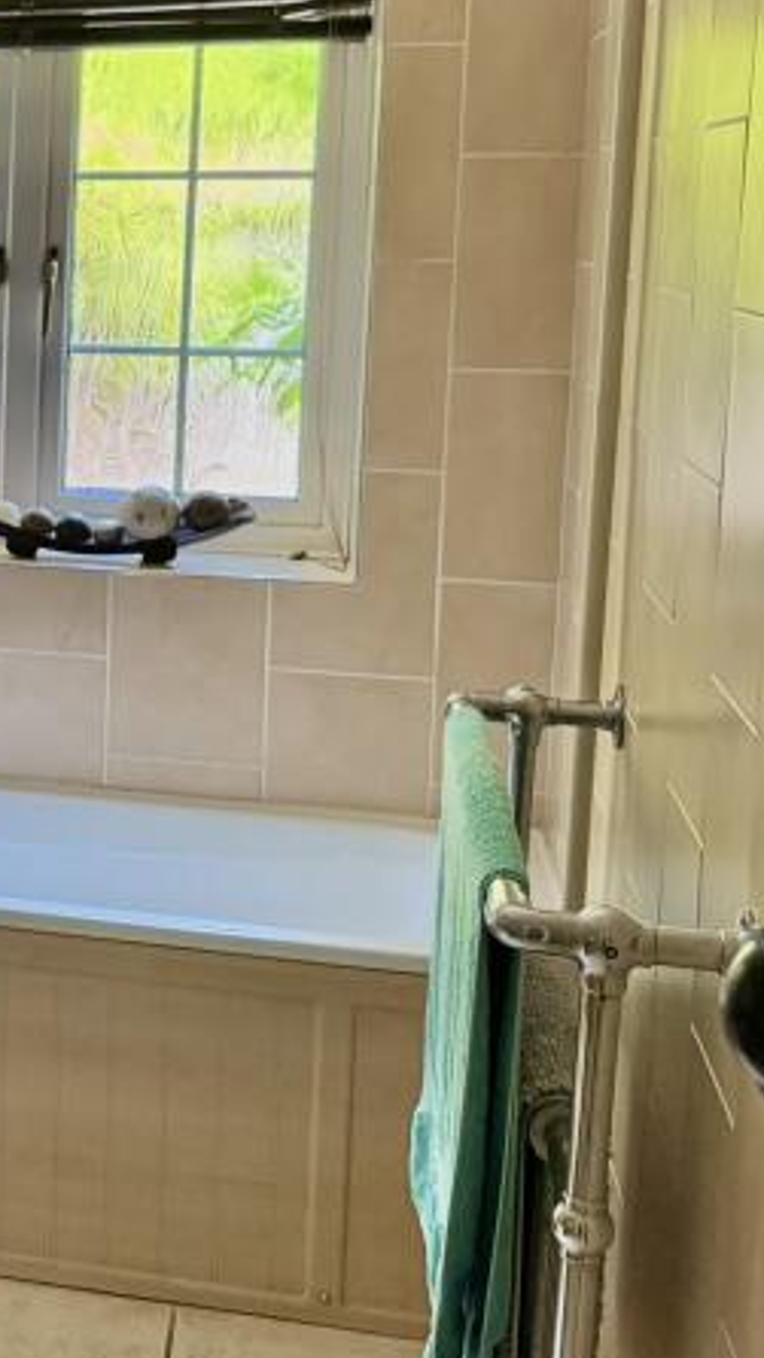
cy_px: 454
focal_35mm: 60
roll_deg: +0.0
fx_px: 2160
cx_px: -429
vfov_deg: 34.6
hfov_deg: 17.7
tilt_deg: -7.1
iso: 400
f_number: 1.78
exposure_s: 1/60
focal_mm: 6.76
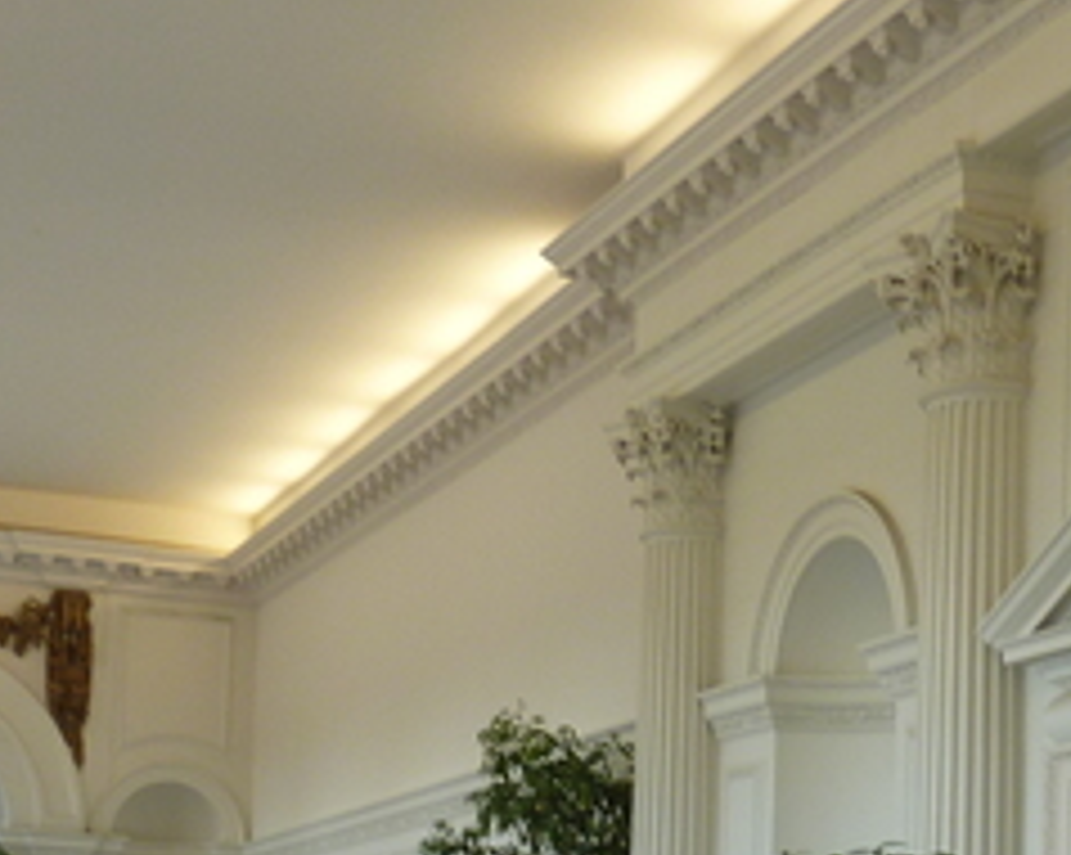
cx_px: 639
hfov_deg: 25.4
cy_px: 922
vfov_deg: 19.6
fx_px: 2375
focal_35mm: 75
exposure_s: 1/30
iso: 80
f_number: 3.3
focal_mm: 4.1
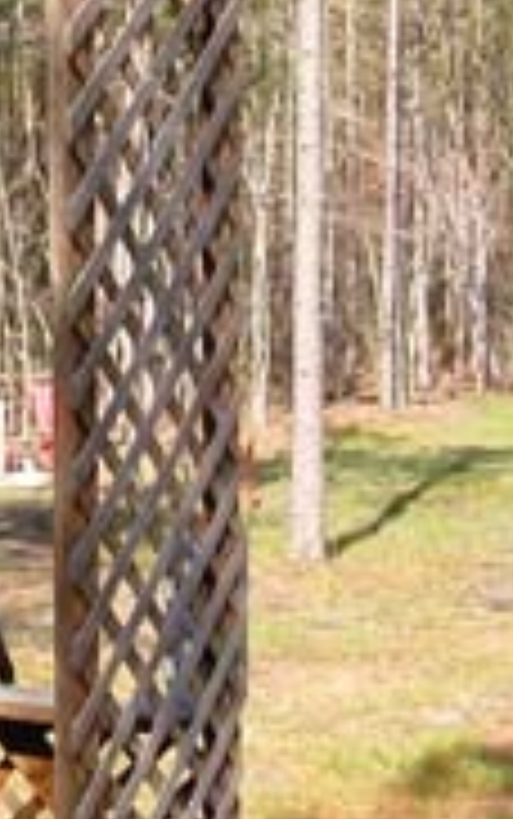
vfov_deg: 21.1
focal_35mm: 97
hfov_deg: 13.4
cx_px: 58
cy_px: 666
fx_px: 2166
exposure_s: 1/200
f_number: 4.5
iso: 100
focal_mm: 5.6
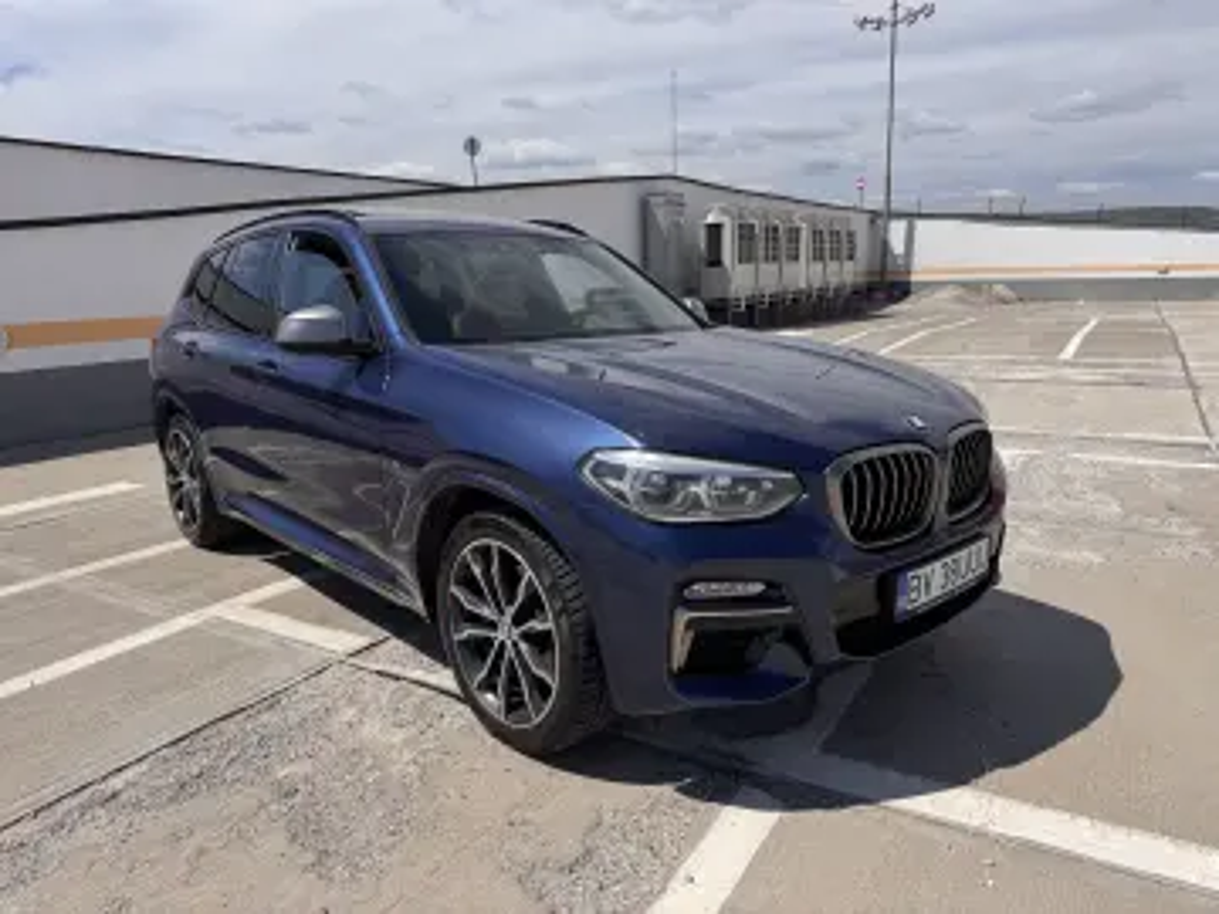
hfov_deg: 71.6
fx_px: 845
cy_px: 457
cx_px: 610
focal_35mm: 24
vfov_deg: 56.8
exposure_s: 1/7092
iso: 80
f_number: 1.78
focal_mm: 6.76
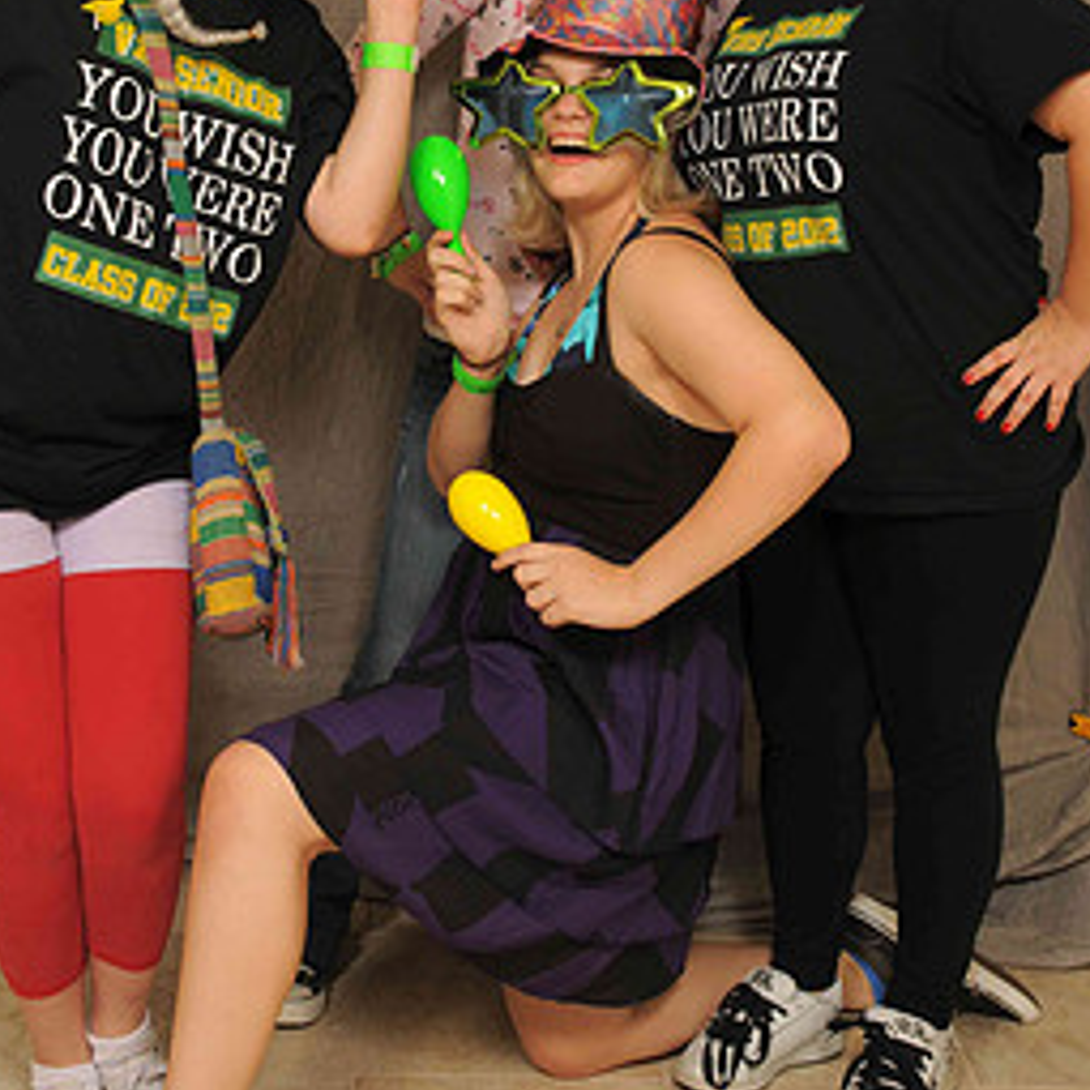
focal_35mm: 70
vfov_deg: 24.5
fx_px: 2485
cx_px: 545
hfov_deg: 24.7
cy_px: 316
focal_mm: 31
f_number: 6.3
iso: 200
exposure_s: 1/125
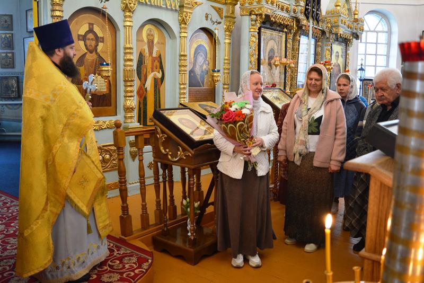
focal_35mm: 33
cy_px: 142
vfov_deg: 40.0
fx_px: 389
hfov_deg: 57.2
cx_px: 212
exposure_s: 1/30
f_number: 3.8
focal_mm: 22
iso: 900
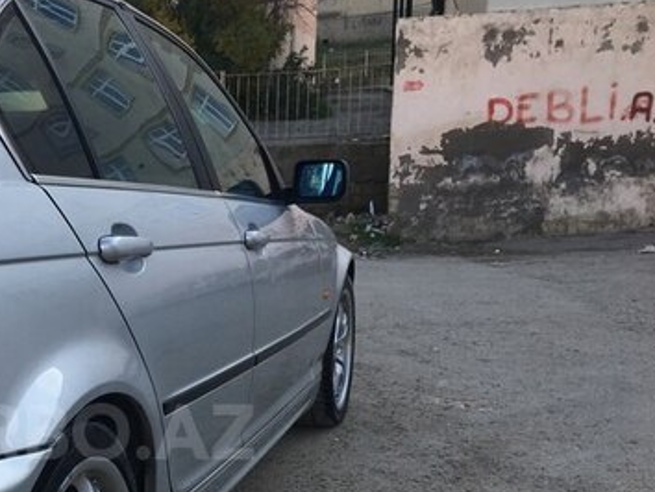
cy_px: 432
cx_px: 65
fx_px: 1022
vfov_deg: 26.3
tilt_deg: -13.0
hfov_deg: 33.6
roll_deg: +0.6
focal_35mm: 54
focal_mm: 4.15
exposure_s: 1/635
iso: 25
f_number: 2.2
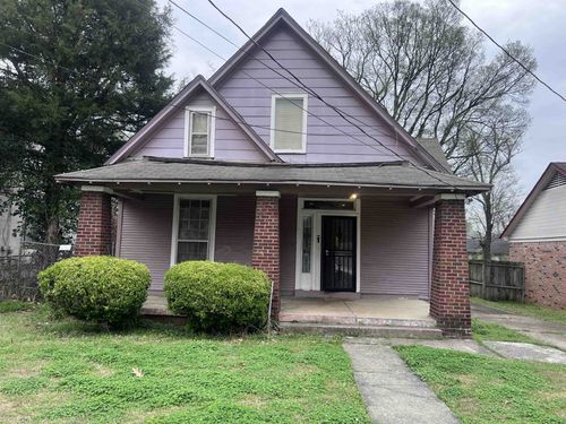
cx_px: 283
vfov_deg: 53.1
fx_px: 425
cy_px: 212
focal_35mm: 26
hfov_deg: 67.3
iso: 50
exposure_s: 1/351
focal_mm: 5.7
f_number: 1.5
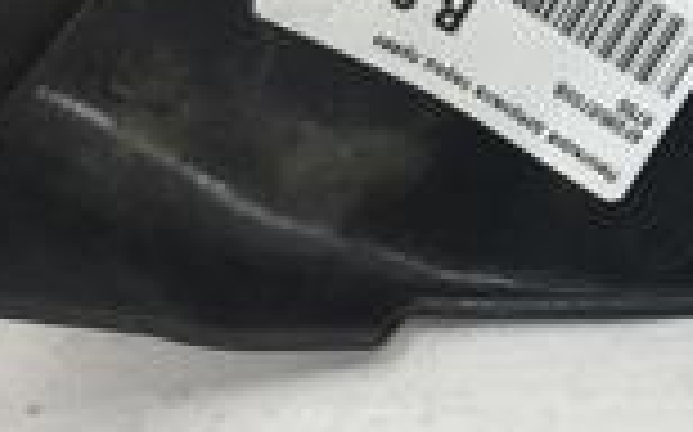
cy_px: -58
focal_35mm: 128
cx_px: 981
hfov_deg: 15.3
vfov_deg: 10.1
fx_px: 2416
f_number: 2.2
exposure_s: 1/50
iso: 25
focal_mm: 4.15
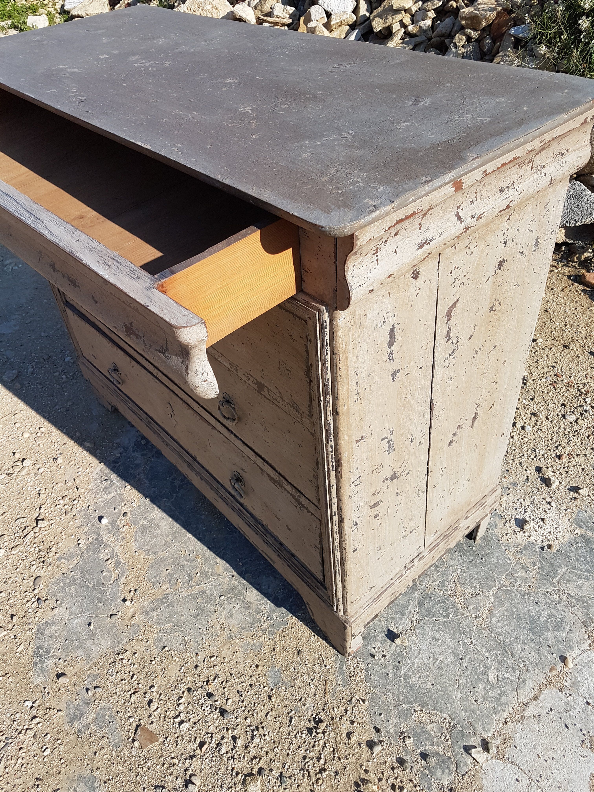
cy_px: 396
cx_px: 297
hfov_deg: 53.1
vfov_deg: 67.3
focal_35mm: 26
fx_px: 595
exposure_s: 1/2004
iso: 40
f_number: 1.7
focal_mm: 4.2
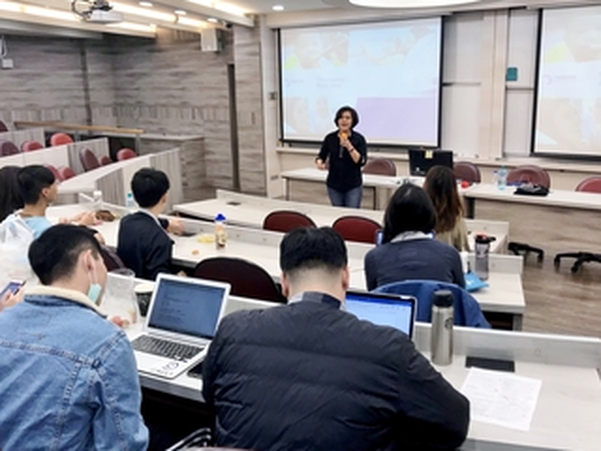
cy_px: 216
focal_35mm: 35
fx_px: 608
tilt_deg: -12.2
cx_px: 319
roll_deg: -0.1
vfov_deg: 40.7
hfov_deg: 52.6
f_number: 1.8
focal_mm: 3.99
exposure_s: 1/121
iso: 32
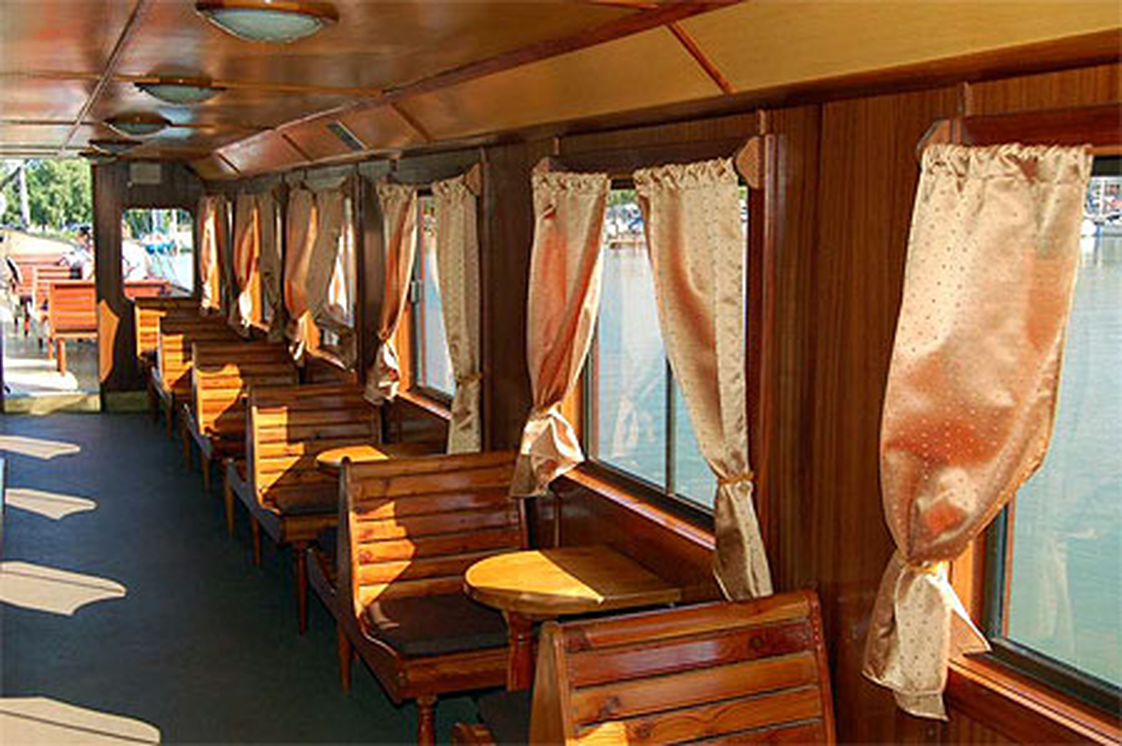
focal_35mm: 39
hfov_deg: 49.6
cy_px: 373
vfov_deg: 34.1
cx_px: 561
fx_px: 1214
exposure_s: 1/500
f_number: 6.3
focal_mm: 26
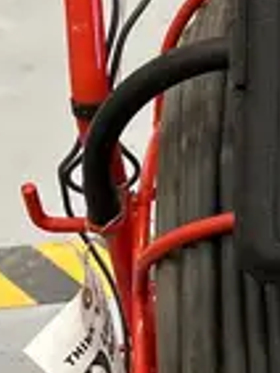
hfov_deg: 10.8
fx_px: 1454
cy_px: 276
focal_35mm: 135
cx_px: 346
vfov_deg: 14.5
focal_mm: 5.7
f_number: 1.5
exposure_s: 1/60
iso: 160
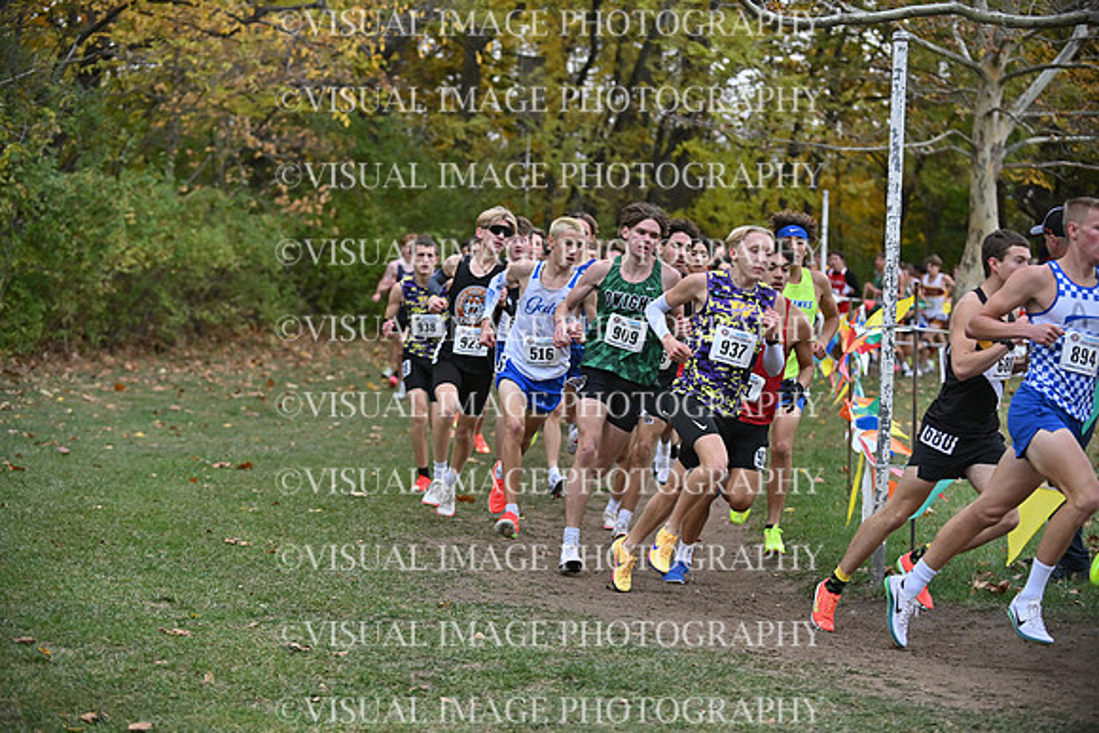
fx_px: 2626
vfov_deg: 15.9
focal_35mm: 86
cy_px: 366
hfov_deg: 23.6
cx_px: 550
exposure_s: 1/4000
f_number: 3.5
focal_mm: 86
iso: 1000
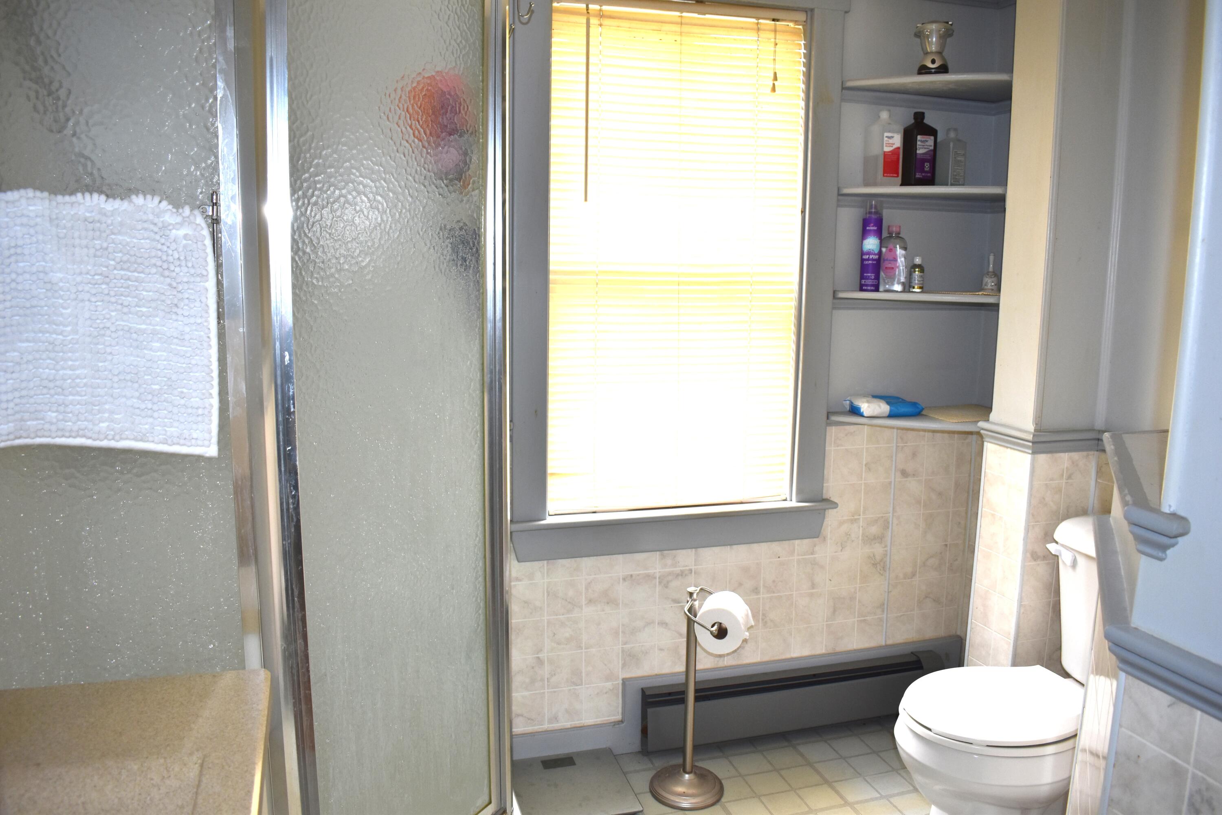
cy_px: 408
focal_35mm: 27
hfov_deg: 67.4
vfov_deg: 47.9
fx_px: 916
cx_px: 611
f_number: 5
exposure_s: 1/200
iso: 450
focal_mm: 18
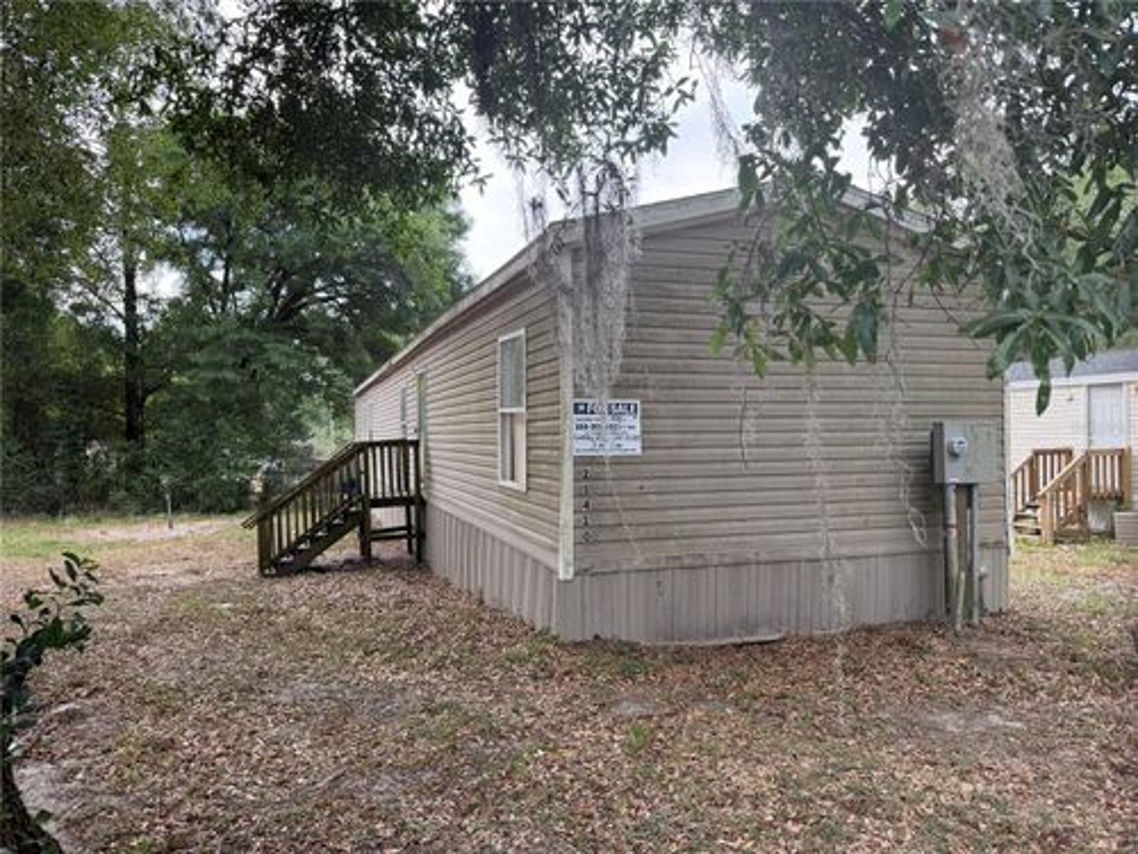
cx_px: 569
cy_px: 427
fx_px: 789
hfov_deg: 71.6
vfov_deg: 56.8
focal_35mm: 24
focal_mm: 6.76
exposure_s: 1/178
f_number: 1.78
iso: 80
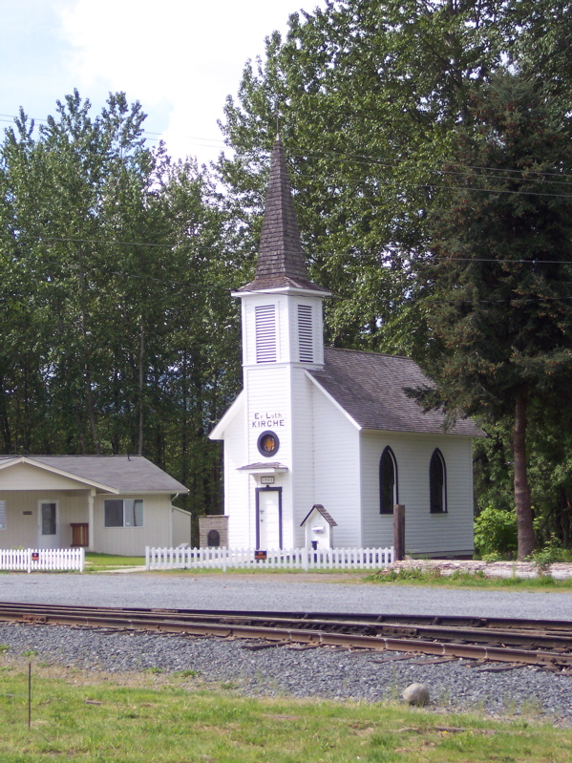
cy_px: 382
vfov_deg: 25.7
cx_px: 286
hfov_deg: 19.4
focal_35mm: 76
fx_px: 1675
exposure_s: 1/700
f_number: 3.8
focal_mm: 16
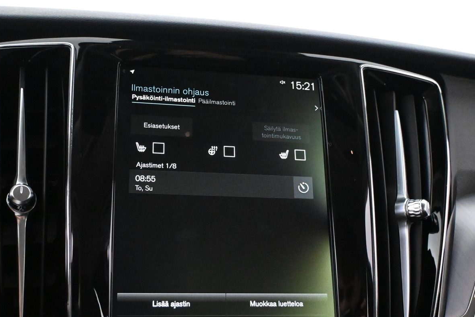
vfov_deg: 32.4
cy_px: 211
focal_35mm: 41
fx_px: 541
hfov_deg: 47.4
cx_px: 216
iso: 10000
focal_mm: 20
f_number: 3.8
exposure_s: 1/60
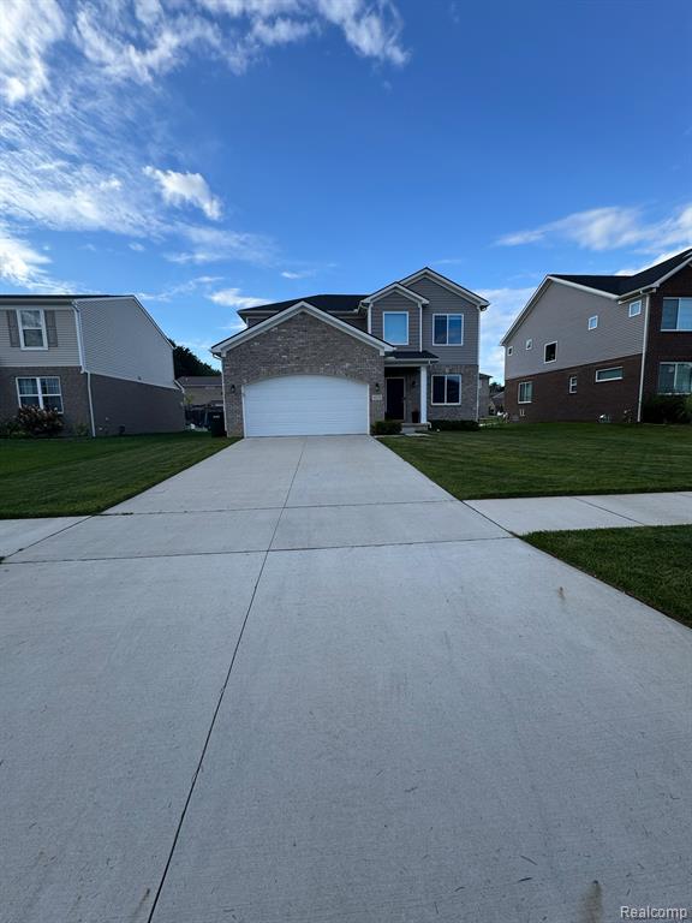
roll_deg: +1.6
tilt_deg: -8.1
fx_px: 373
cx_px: 346
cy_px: 462
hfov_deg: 85.7
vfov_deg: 102.1
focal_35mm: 14
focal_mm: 2.22
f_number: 2.2
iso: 40
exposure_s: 1/700
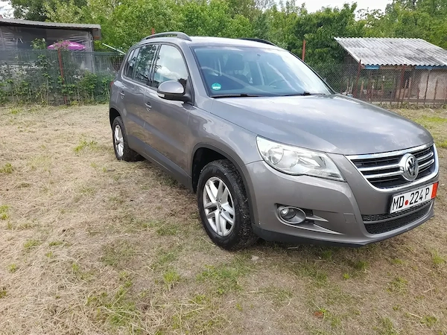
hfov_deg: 69.4
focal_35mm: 25
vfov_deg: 54.9
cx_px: 224
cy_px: 168
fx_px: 323
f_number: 2
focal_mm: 4.6
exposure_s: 1/215
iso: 20
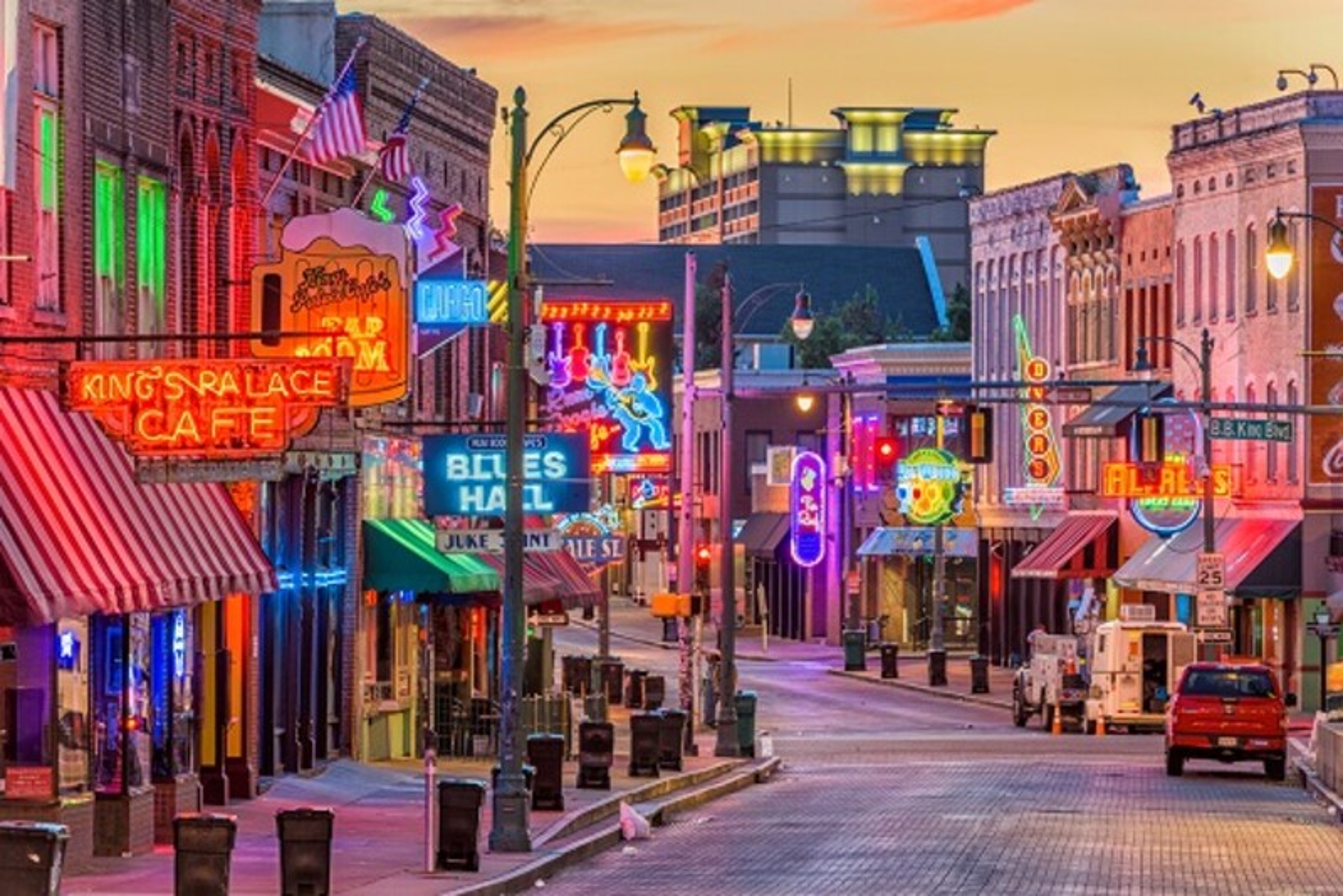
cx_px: 672
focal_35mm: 190
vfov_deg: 7.2
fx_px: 7090
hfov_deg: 10.8
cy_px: 448
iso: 64
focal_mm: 190
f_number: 8
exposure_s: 2
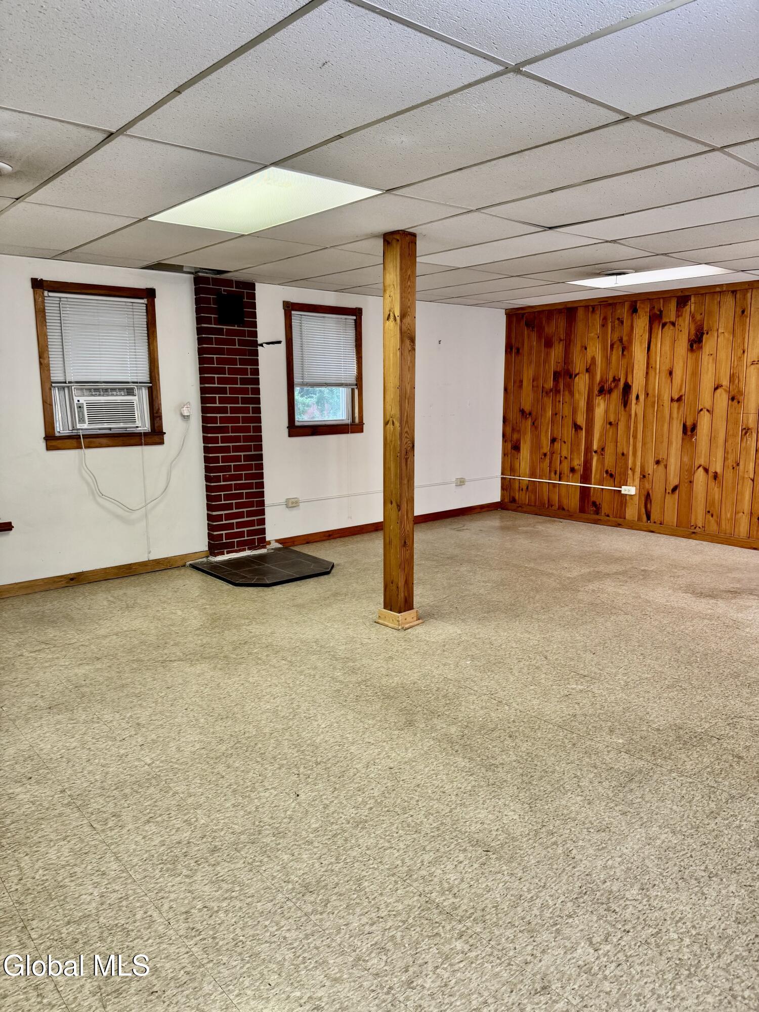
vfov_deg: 71.6
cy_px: 506
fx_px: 702
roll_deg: +0.5
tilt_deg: -10.2
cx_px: 380
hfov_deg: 56.8
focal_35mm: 24
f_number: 1.78
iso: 160
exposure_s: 1/60
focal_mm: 6.76
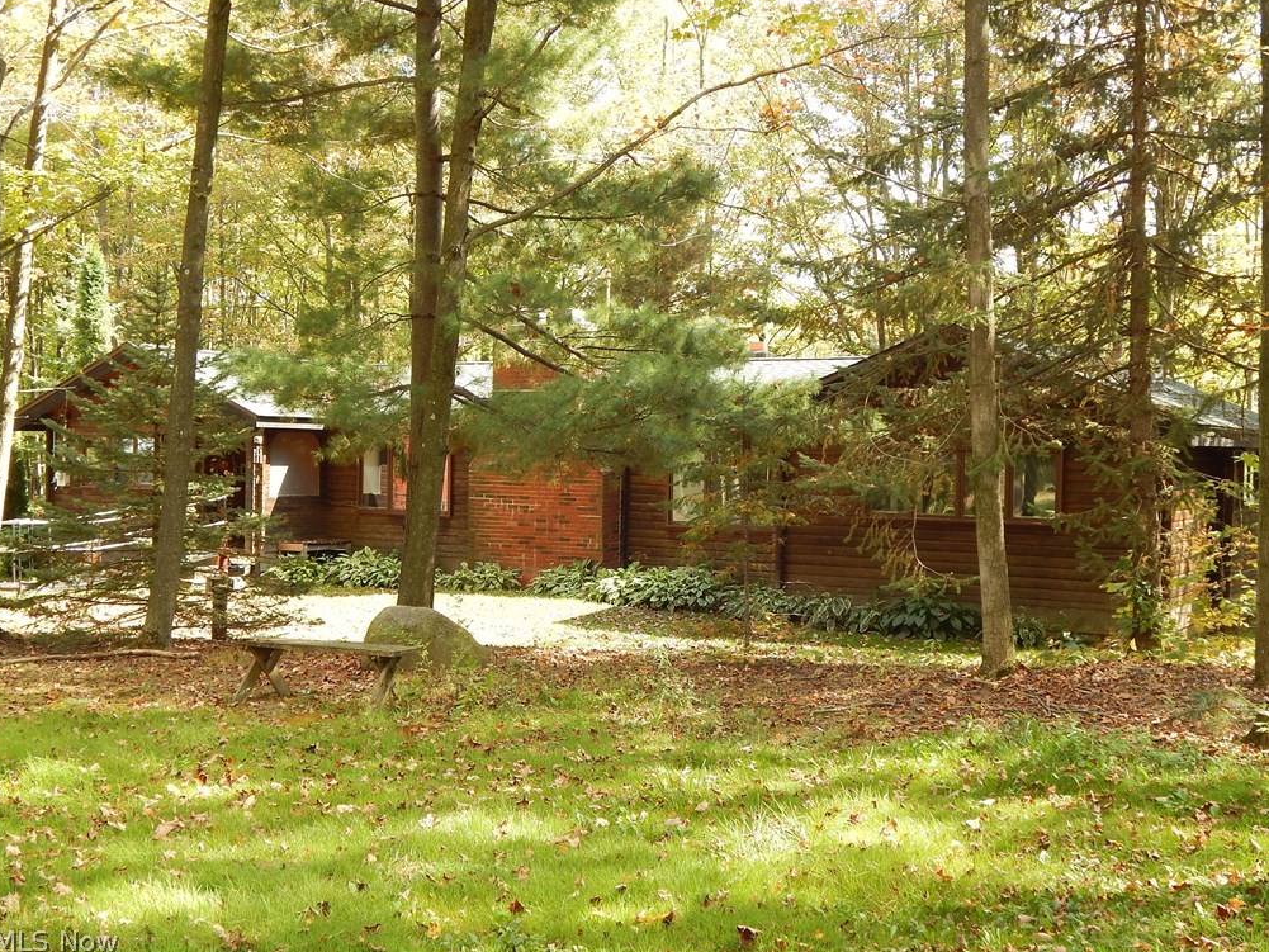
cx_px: 635
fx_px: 1613
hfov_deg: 42.9
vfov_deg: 32.9
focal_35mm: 44
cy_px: 475
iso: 125
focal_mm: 7.7
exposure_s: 1/100
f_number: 3.6
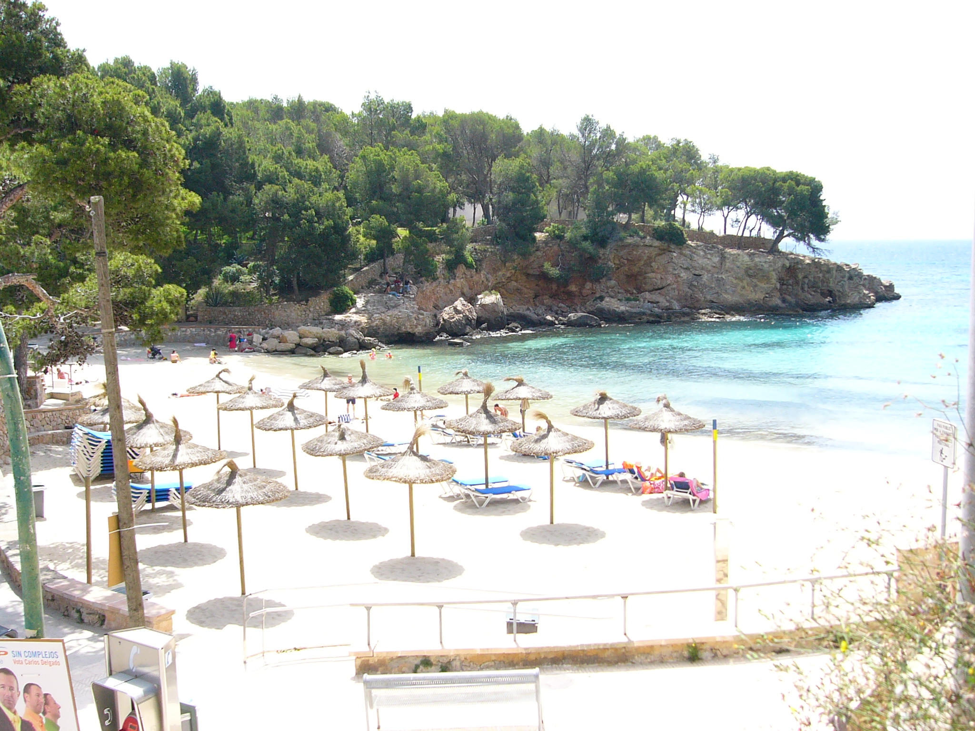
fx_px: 1098
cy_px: 366
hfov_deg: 47.9
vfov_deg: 36.8
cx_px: 488
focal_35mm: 39
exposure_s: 1/80
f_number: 8.3
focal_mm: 6.5
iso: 100
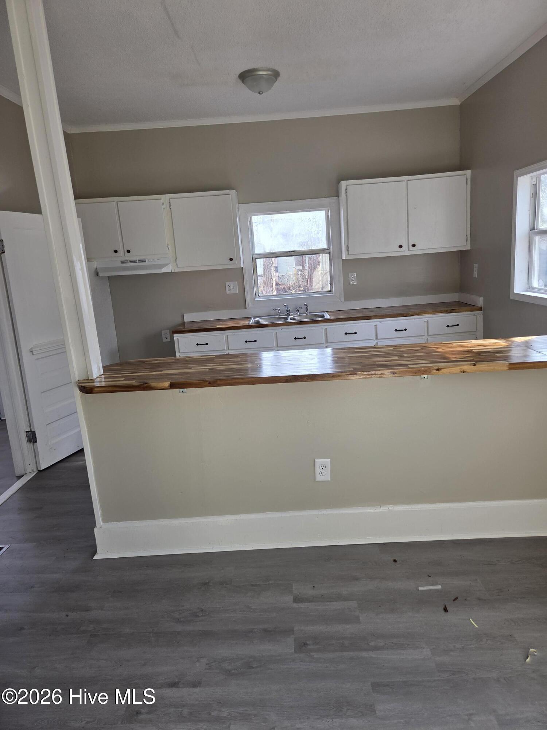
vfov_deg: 73.9
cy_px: 365
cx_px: 274
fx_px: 485
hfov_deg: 58.9
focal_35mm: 23
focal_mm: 5.4
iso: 50
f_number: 1.8
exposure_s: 1/180
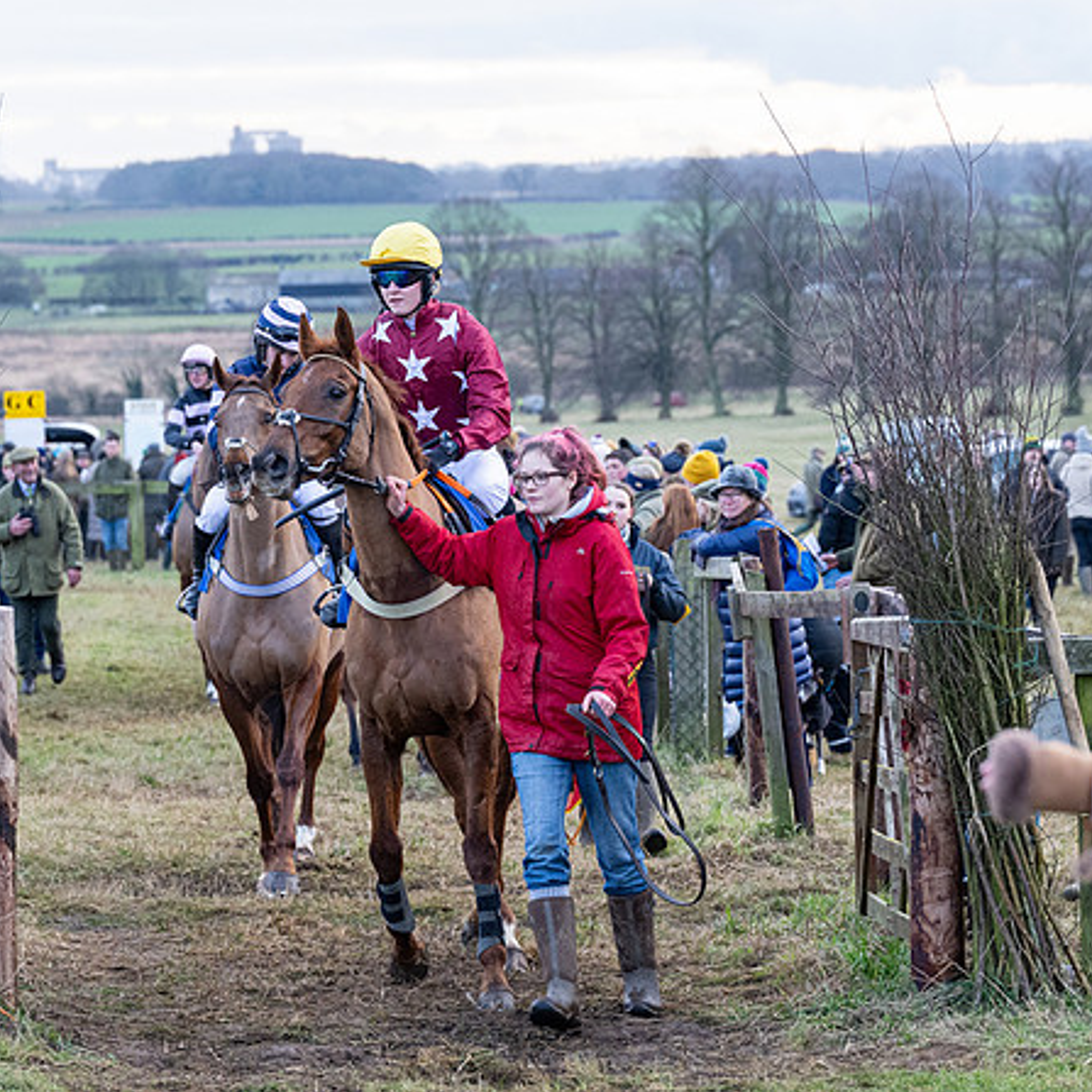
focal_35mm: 171
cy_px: 545
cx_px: 465
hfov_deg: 10.2
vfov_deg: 10.2
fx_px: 6103
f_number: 4
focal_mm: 89
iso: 1000
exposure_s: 1/400
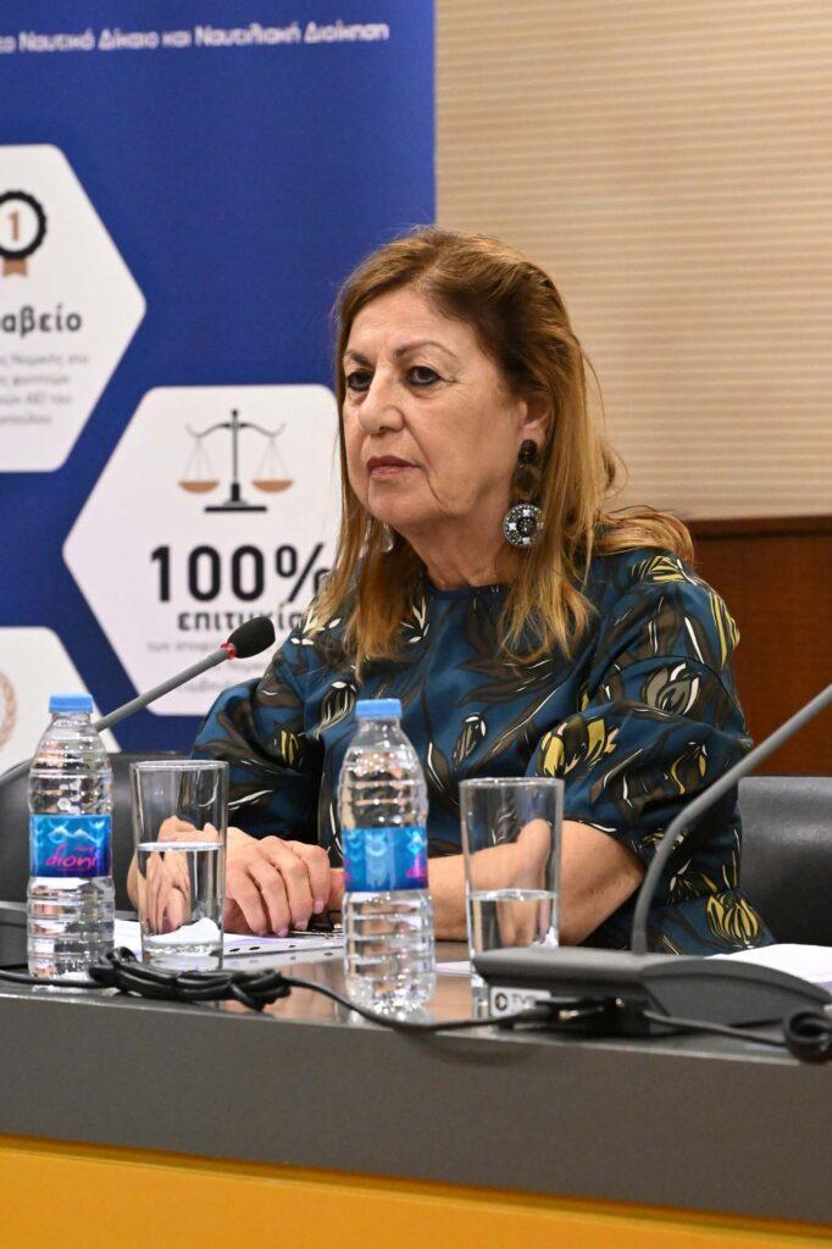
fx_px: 6244
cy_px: 624
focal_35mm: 180
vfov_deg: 11.4
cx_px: 416
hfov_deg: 7.6
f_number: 5.6
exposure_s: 1/250
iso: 8000
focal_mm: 120
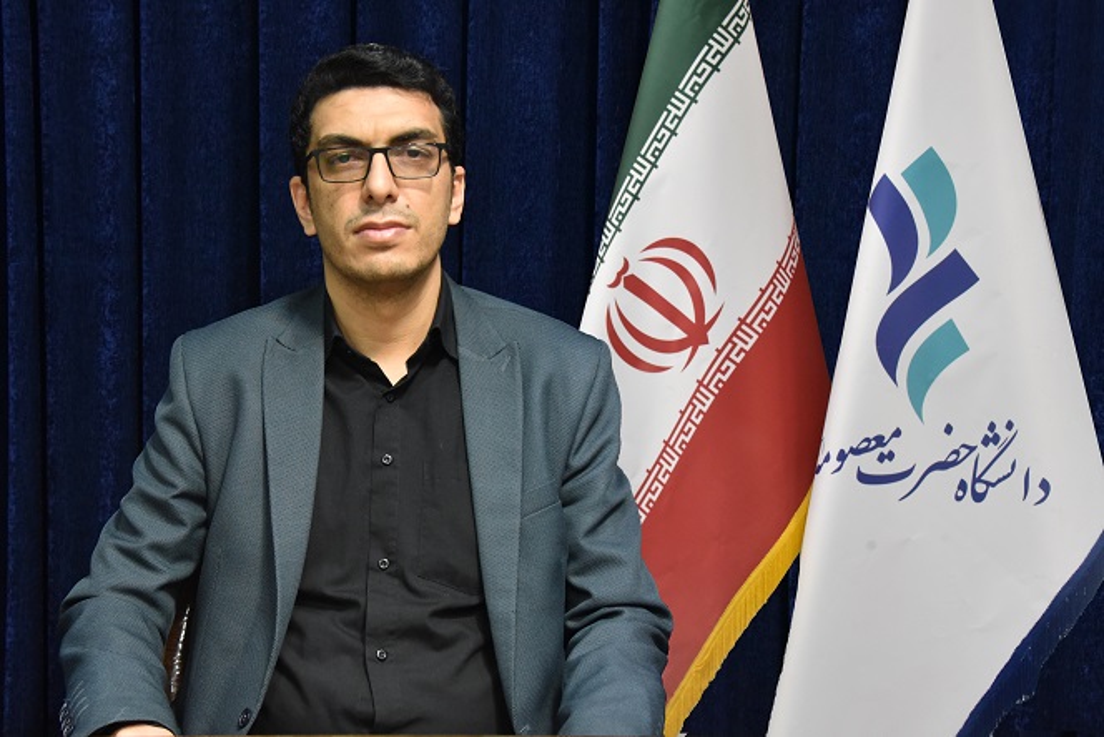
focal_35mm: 48
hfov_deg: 41.1
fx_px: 1472
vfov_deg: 28.1
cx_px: 552
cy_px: 368
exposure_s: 1/100
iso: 6400
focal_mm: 48
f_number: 9
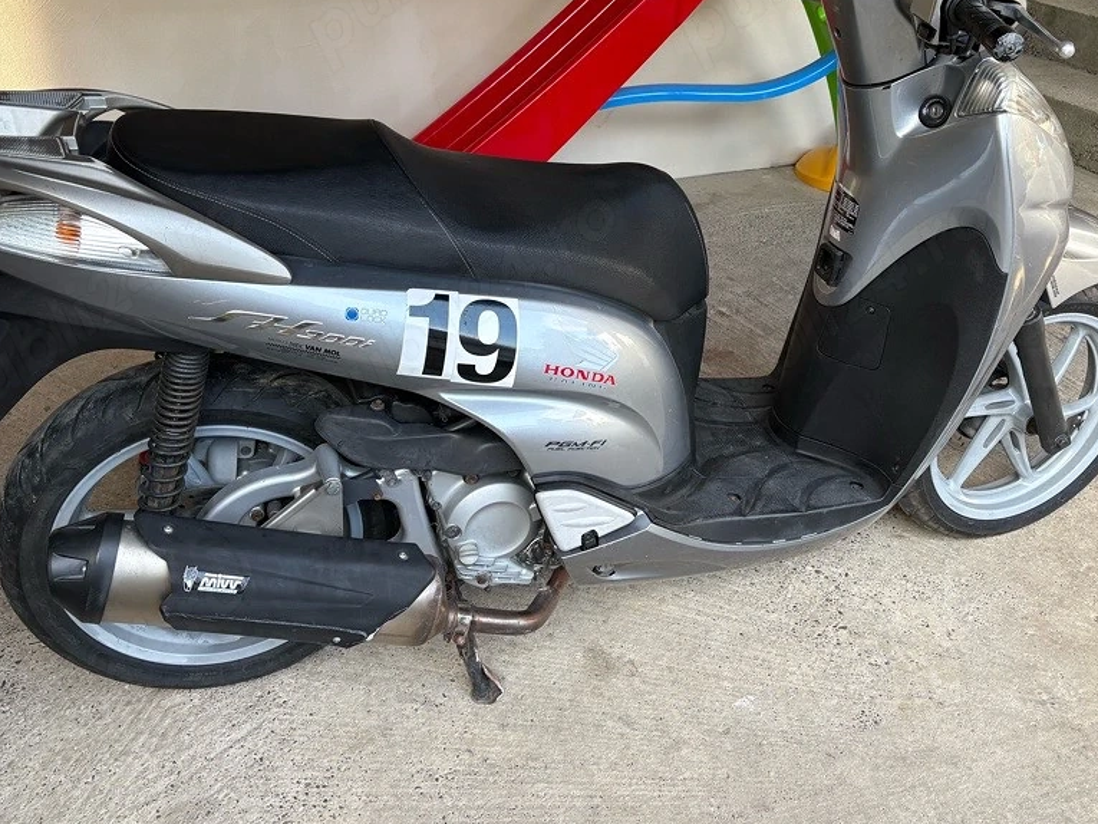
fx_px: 1079
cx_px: 557
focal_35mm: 34
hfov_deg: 53.9
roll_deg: +1.1
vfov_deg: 41.6
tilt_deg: -28.0
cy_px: 323
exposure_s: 1/122
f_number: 1.6
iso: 64
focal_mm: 5.96
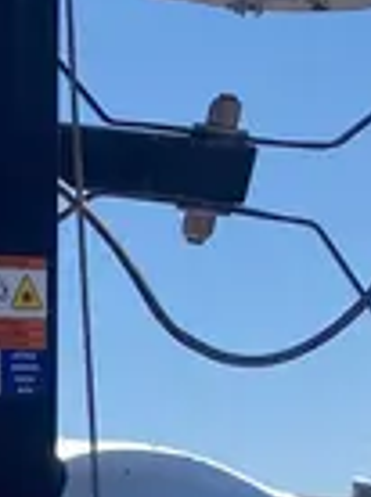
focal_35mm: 149
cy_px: 1079
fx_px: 2136
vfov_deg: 11.6
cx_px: -407
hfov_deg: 9.2
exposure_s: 1/1621
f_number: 1.8
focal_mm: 3.99
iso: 20
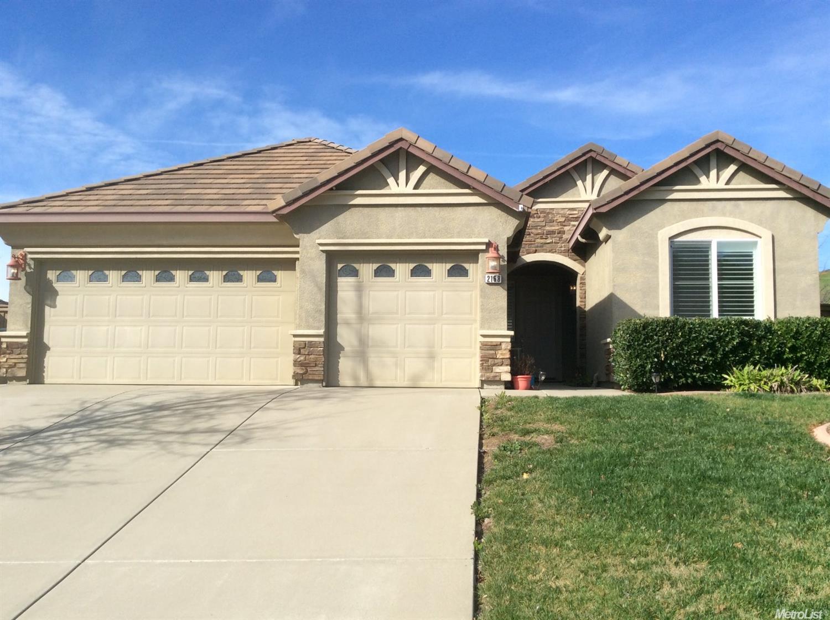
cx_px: 415
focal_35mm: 32
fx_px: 766
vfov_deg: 44.0
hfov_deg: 56.9
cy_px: 310
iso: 32
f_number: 2.4
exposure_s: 1/1192
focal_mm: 3.3
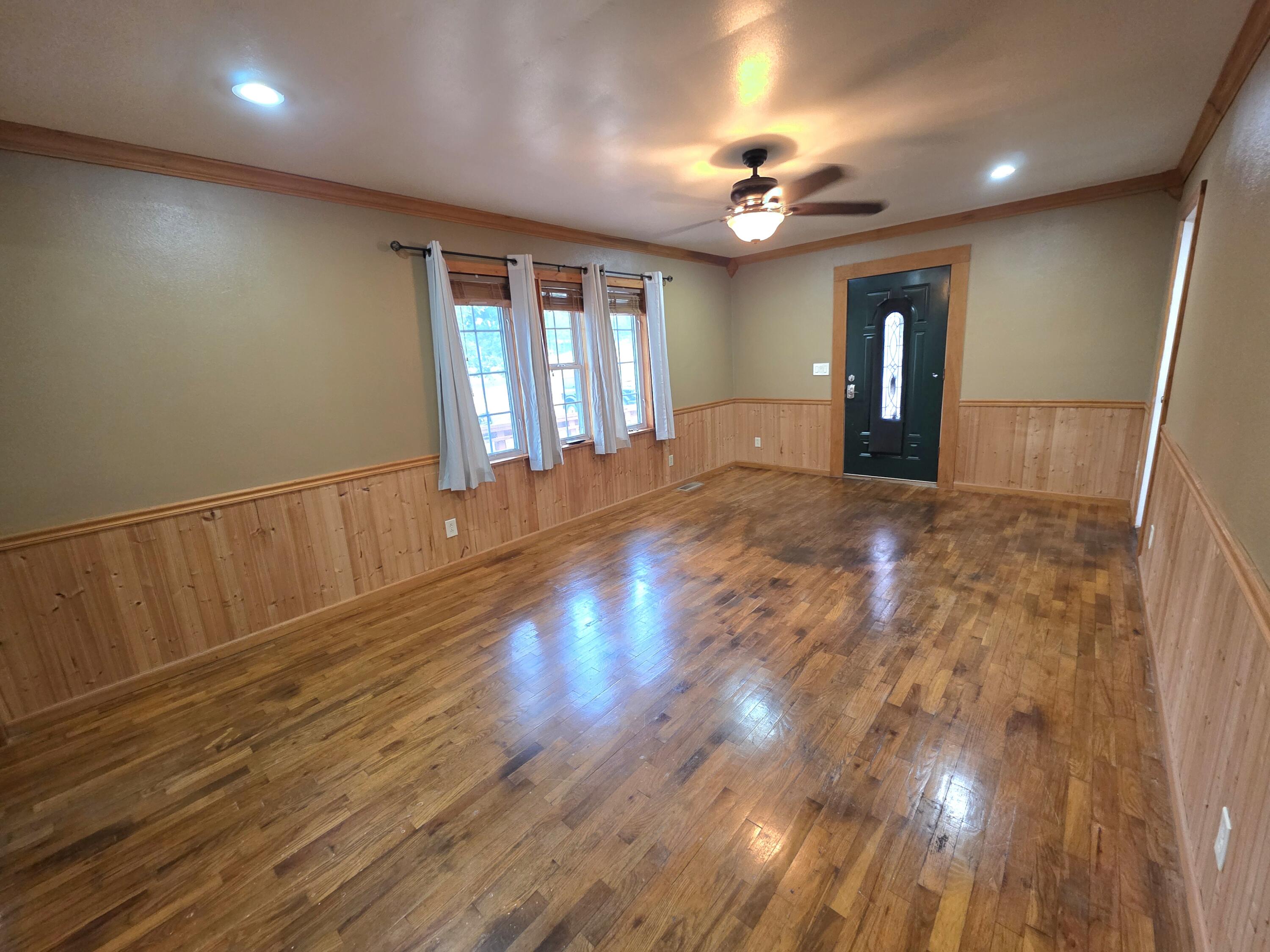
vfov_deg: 89.9
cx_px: 635
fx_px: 477
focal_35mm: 13
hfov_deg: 106.2
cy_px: 476
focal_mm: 2.2
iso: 500
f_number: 1.9
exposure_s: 1/60.2
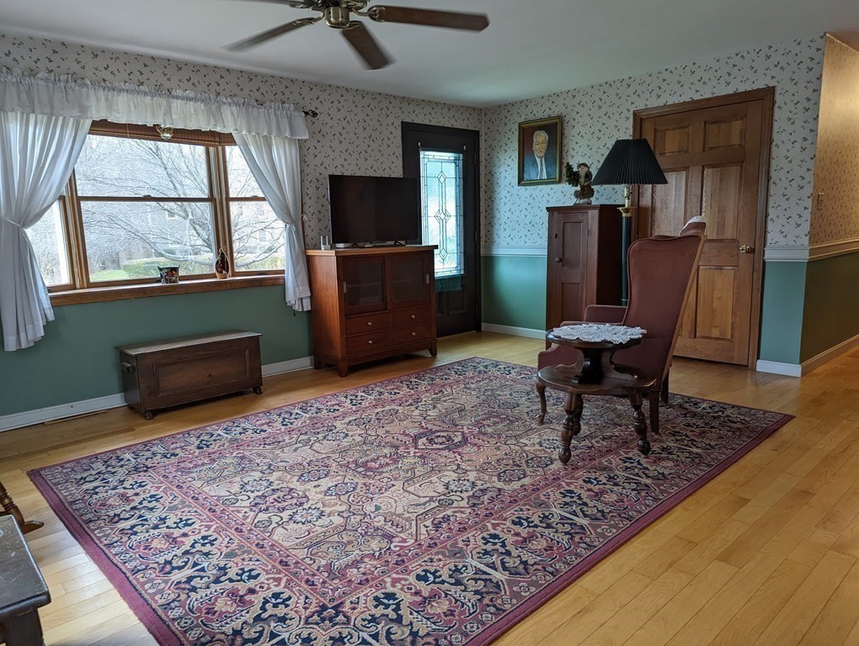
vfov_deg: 56.9
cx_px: 430
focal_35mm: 24
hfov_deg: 71.5
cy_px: 323
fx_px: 596
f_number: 1.85
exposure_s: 1/60
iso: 105
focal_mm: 6.81
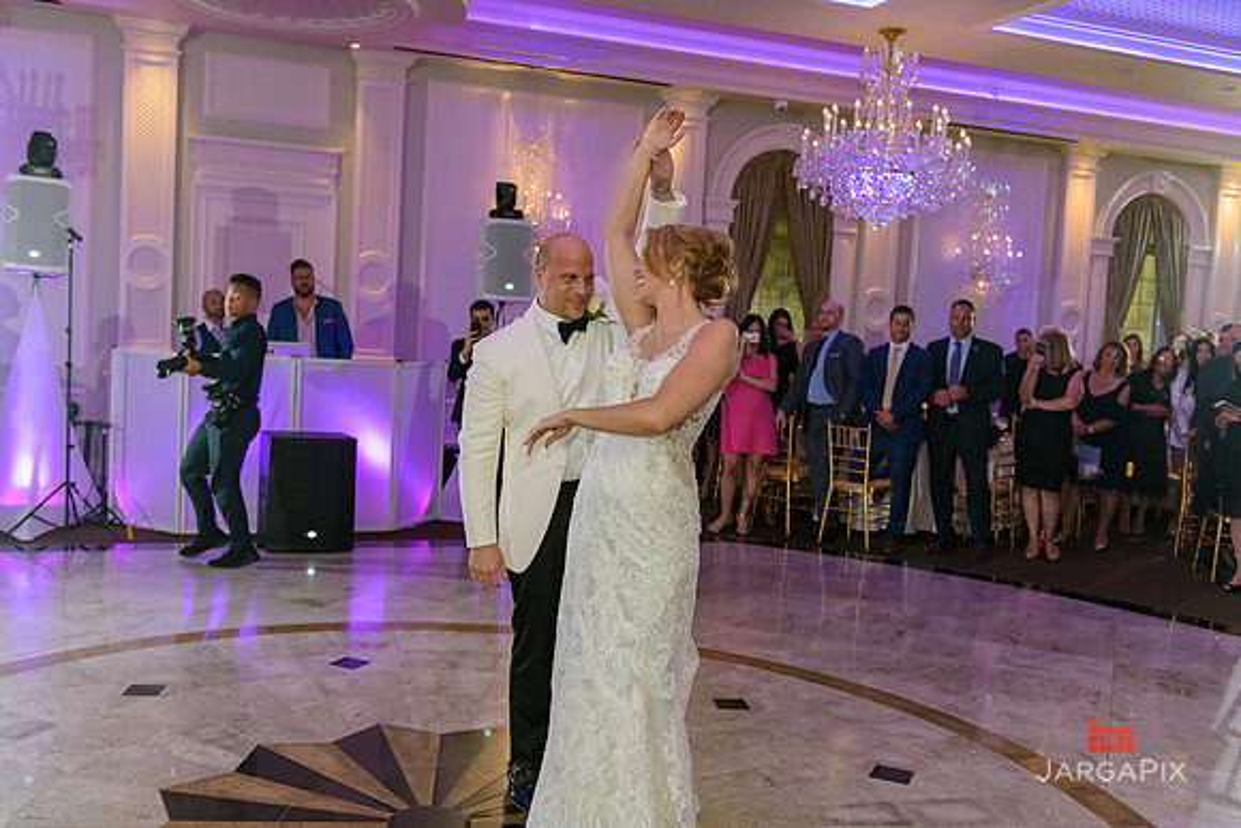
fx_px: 1172
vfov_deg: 38.9
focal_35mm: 34
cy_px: 414
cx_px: 620
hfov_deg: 55.8
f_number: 3.2
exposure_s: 1/125
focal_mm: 34
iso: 1600
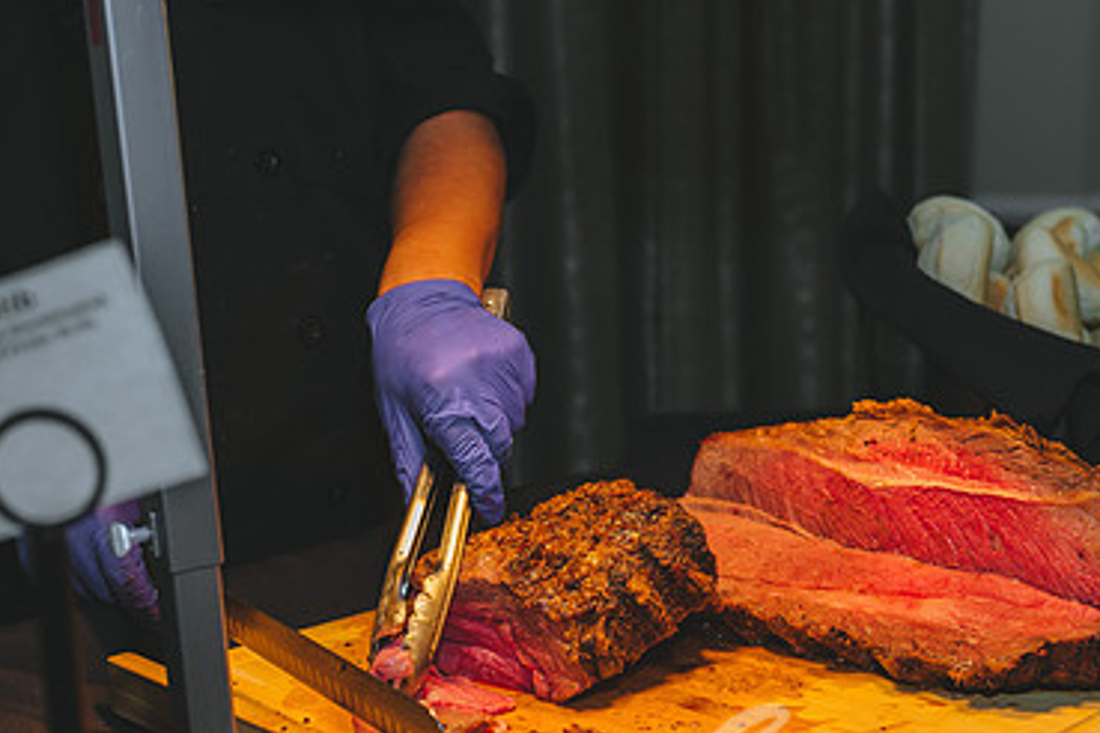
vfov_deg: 24.4
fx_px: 1680
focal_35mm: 55
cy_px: 535
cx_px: 617
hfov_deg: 36.2
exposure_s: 1/250
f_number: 4
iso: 400
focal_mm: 35
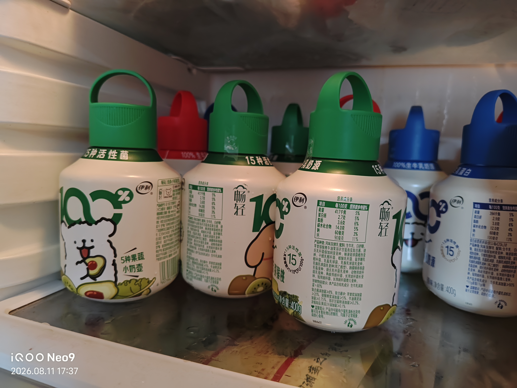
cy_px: 194
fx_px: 344
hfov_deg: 73.9
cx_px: 258
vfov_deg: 58.9
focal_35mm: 23
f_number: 1.88
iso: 1713
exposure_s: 1/33.3
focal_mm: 5.56
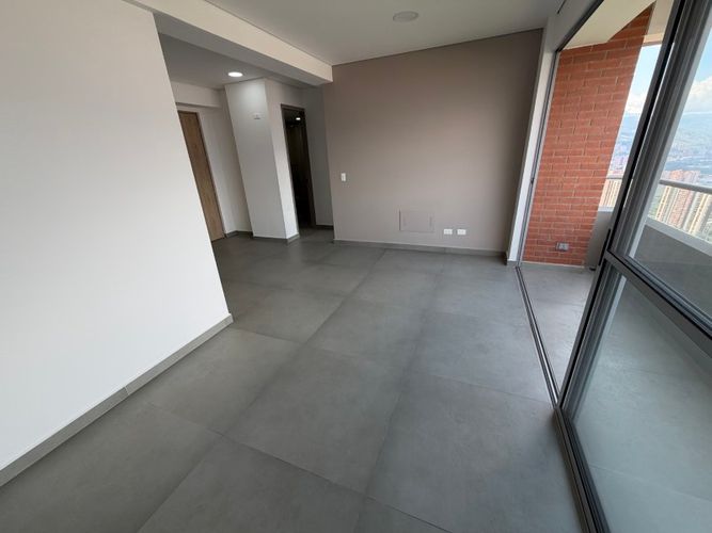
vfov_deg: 85.7
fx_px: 288
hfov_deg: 102.1
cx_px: 356
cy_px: 266
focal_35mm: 14
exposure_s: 1/169
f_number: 2.2
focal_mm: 2.22
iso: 50
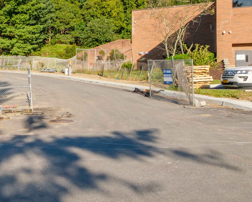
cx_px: -51
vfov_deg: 31.9
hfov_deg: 32.6
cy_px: 74
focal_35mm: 47
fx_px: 351
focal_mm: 11.5
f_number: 9
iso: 160
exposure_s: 1/160
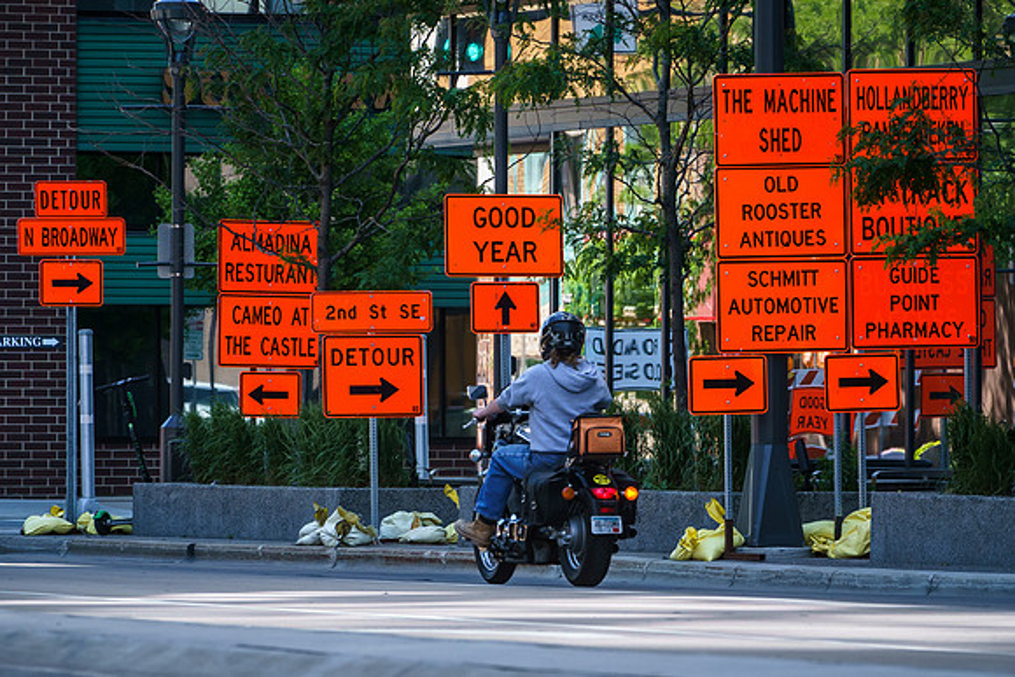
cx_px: 641
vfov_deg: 4.3
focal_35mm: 324
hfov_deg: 6.4
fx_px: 9124
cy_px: 289
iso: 640
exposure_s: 1/640
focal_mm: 200
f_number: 6.3
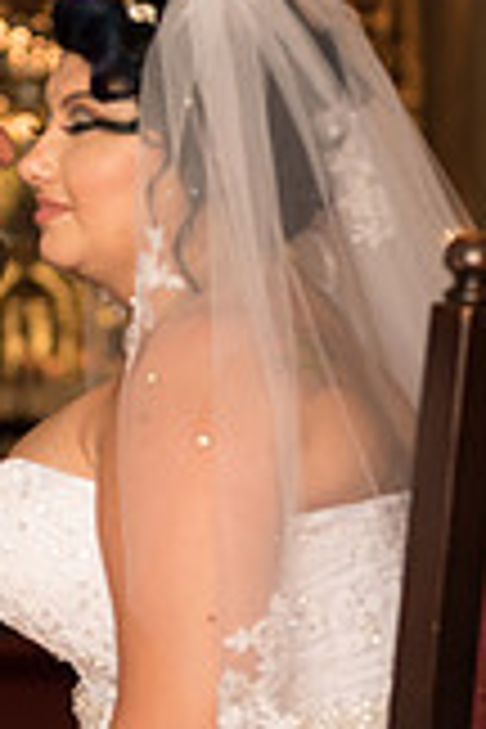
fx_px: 3381
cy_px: 194
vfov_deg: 12.3
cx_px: 14
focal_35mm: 167
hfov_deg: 8.2
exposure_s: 1/60
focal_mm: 60
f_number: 2.8
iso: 640
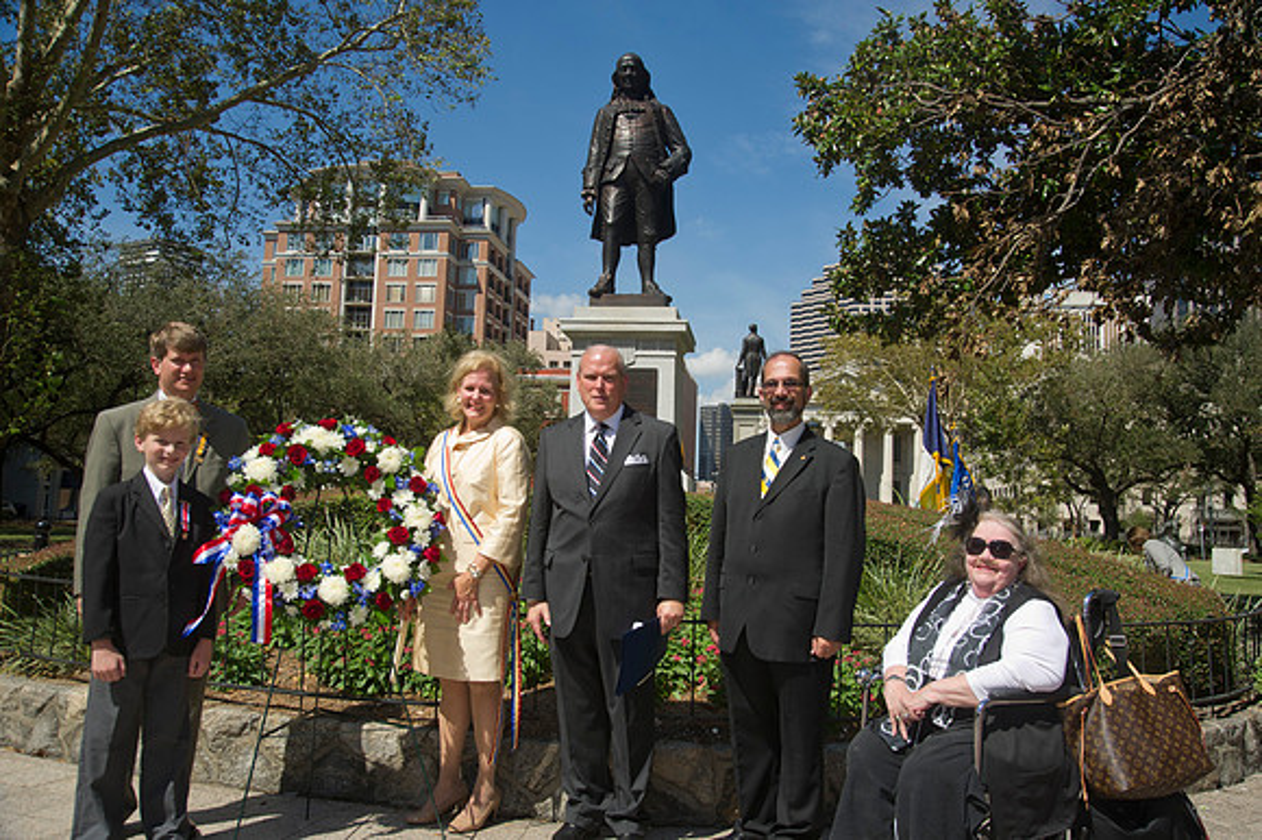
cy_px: 420
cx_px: 631
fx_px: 1051
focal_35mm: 30
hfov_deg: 62.0
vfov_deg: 43.6
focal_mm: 30
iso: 200
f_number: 9
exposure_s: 1/320
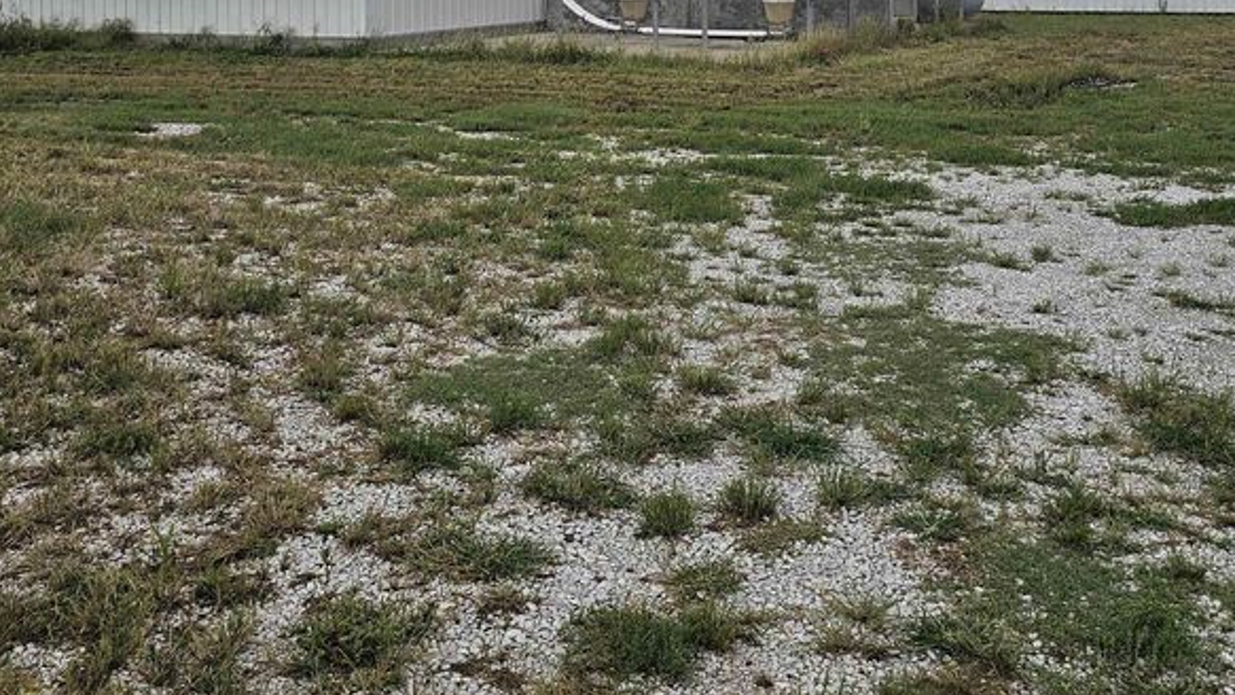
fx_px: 1441
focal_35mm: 44
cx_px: 693
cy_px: -53
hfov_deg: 46.3
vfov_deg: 25.3
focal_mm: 6.3
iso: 10
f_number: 1.7
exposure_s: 1/728
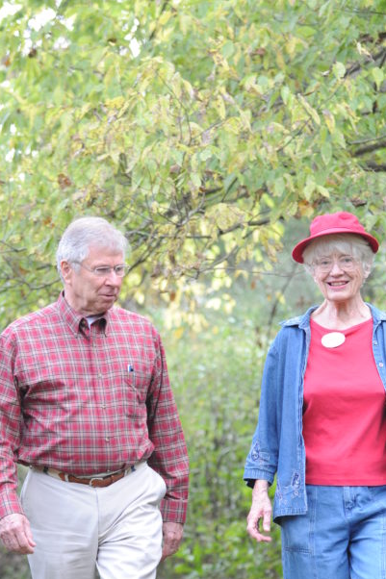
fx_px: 1915
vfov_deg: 17.1
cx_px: 195
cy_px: 431
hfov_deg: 11.5
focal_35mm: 119
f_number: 3.2
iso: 1250
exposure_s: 1/500
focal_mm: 70
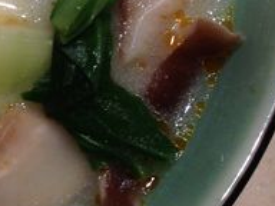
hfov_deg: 15.2
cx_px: -191
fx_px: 914
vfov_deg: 12.4
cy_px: -87
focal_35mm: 115
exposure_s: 1/20
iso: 50
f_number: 2.4
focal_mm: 4.13
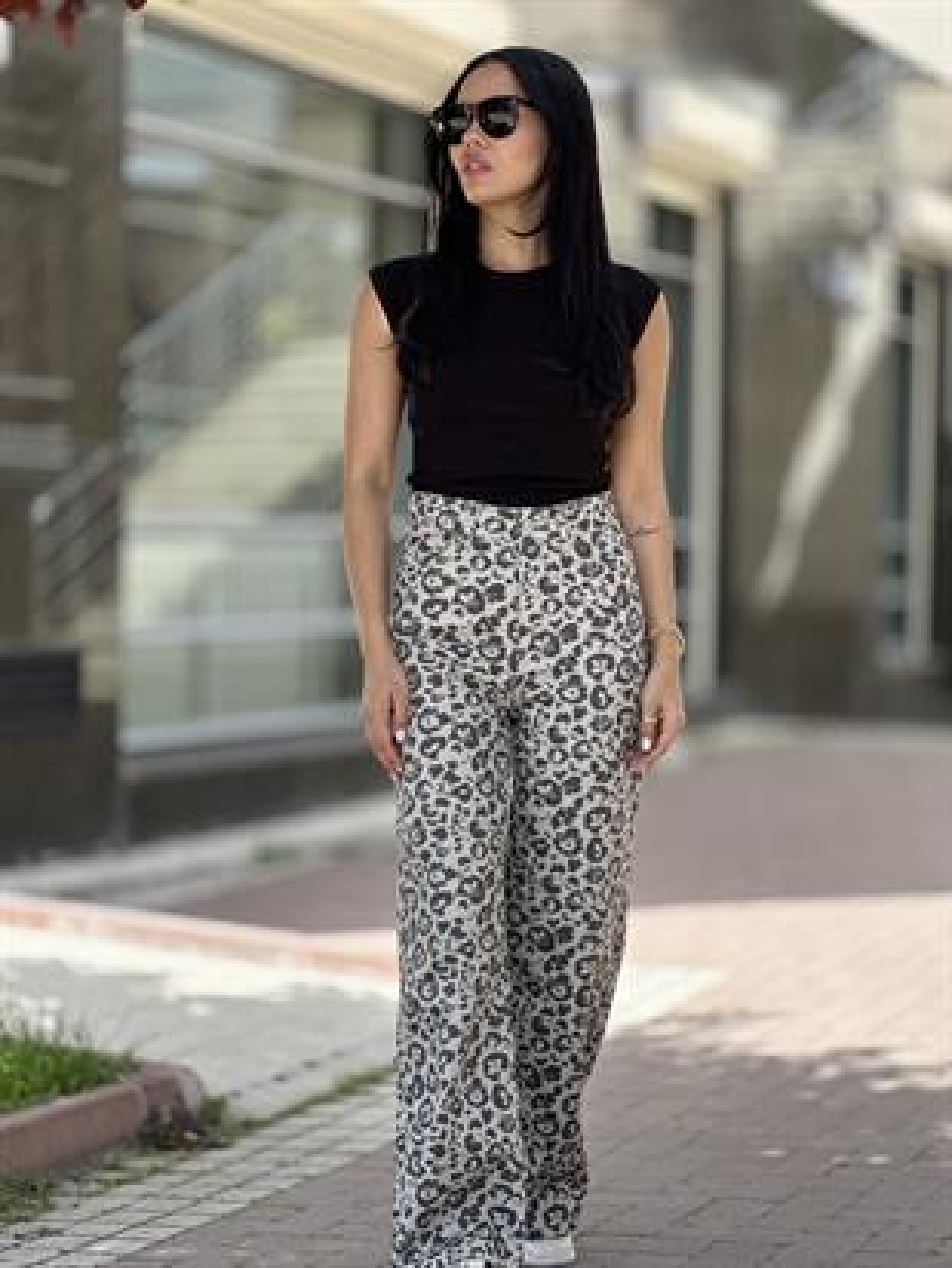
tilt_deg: -2.4
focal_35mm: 77
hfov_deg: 19.1
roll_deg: -1.8
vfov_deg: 25.3
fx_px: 2822
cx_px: 476
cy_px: 634
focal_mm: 9
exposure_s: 1/127
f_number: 2.8
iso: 32
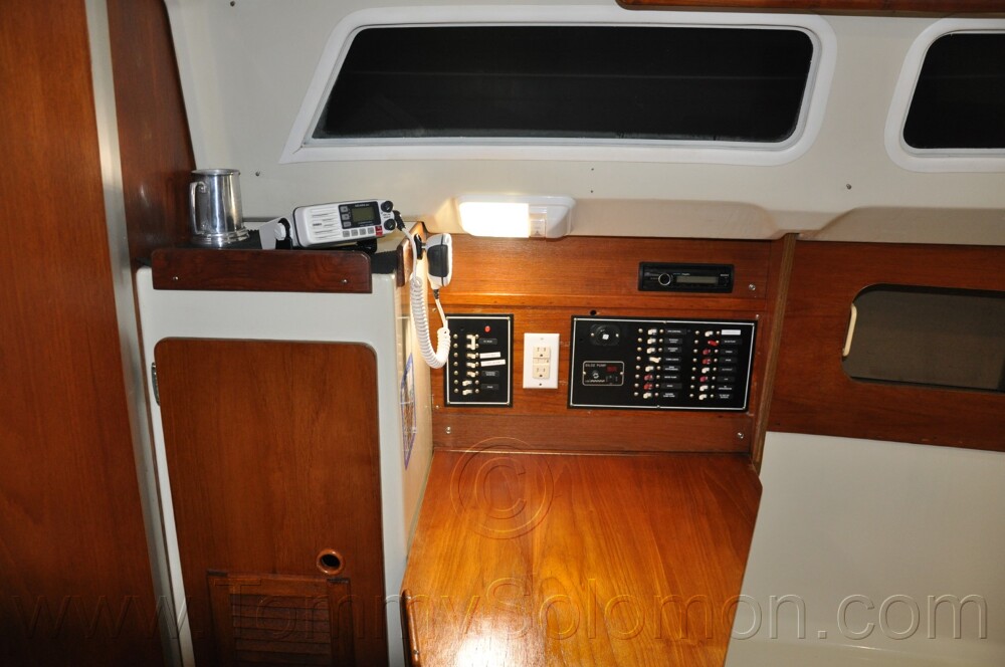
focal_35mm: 27
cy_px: 334
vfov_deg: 47.8
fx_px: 753
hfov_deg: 67.4
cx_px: 502
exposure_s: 1/60
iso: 800
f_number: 3.5
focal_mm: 18
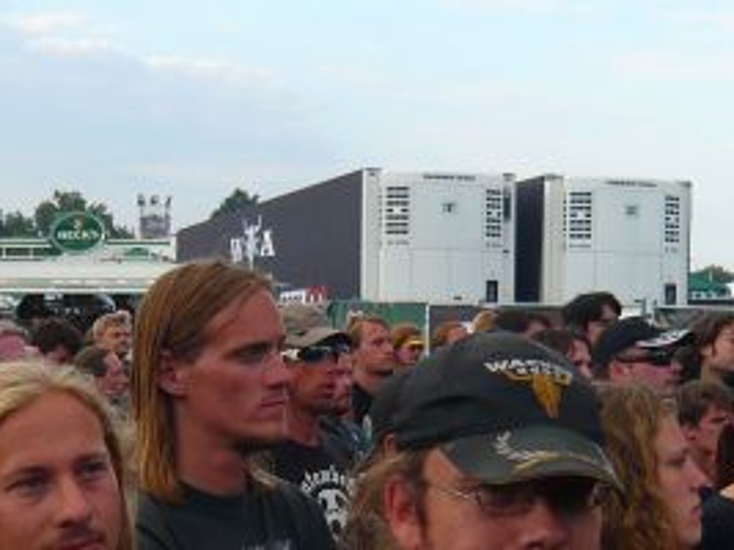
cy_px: 451
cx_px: 217
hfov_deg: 23.1
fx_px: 1780
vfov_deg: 17.4
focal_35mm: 84
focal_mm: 4.6
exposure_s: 1/400
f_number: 2.8
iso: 100
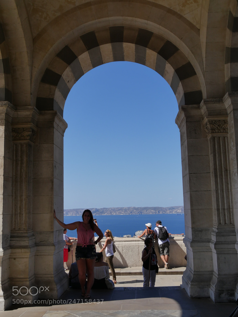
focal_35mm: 38
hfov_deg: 37.7
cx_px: 119
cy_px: 158
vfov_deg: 49.0
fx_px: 348
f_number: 9
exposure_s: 1/500
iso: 200
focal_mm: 19
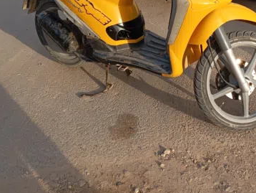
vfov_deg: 28.6
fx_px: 370
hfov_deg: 37.8
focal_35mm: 50
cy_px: 42
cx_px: 169
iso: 100
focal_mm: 4.27
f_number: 1.8
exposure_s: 1/284
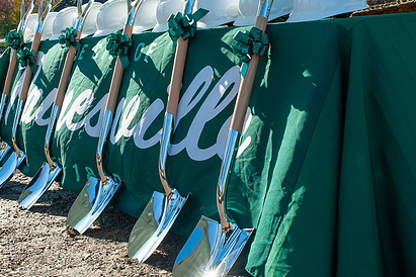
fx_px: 624
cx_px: 162
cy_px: 90
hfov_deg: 36.7
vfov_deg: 24.9
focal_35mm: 54
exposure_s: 1/250
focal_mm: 35
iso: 400
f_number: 16
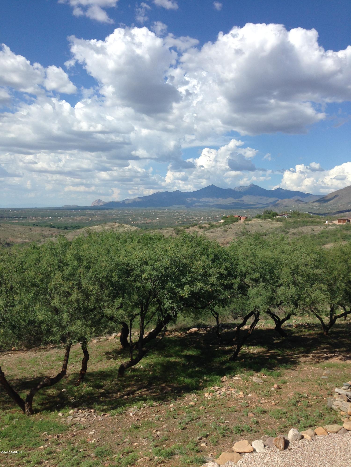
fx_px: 446
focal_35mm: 33
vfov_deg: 55.4
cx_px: 176
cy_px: 234
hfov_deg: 42.9
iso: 50
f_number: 2.4
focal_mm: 4.12
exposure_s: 1/1595
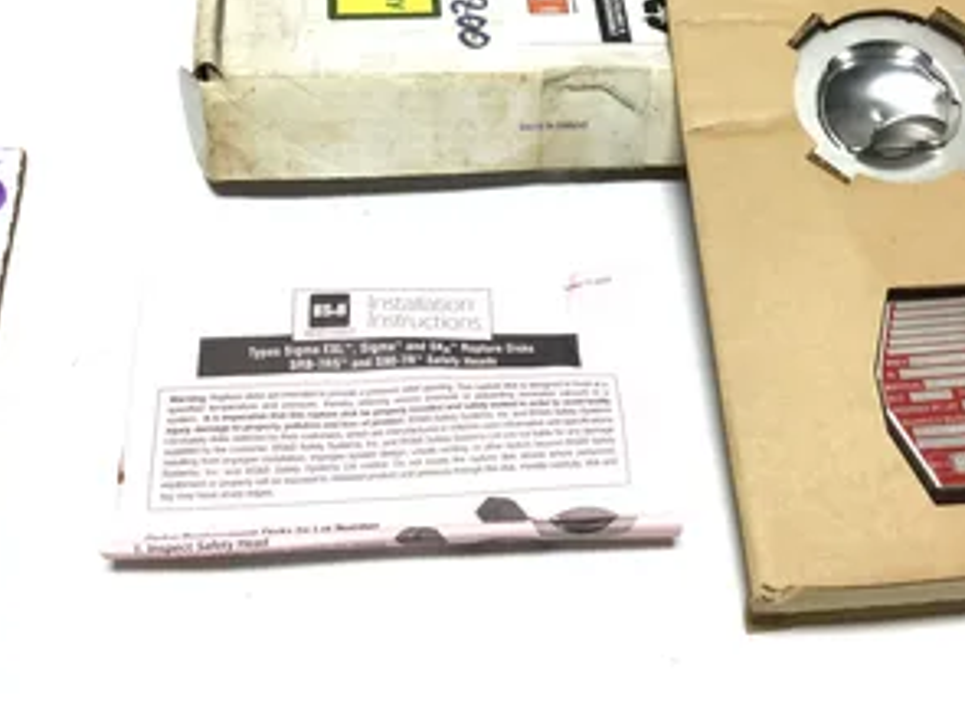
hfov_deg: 44.6
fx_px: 1170
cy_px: 242
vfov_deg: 34.0
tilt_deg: -56.3
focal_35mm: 42
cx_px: 569
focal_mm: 3.3
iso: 40
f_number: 2.4
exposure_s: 1/120
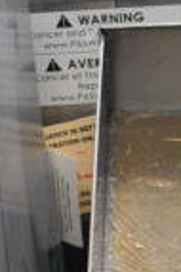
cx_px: 356
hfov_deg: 5.4
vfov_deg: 8.0
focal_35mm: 250
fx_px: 1890
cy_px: 432
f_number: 4
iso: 1600
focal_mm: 26
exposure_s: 1/50
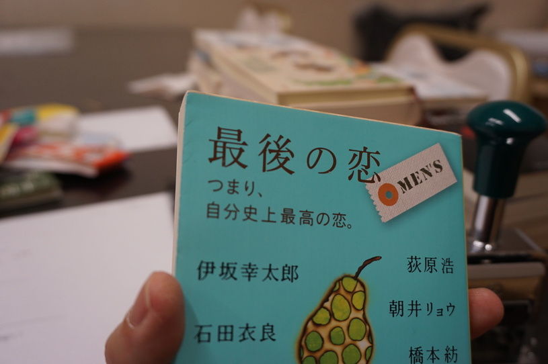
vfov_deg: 41.6
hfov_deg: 59.5
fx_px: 479
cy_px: 182
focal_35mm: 32
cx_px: 274
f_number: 4
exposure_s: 1/160
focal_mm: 21
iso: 500
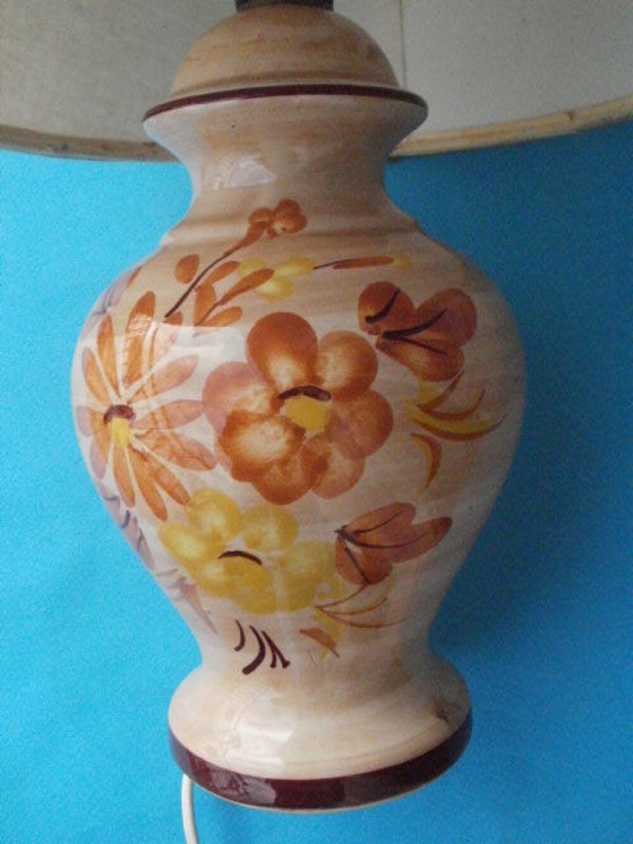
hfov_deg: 39.7
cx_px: 316
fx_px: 878
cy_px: 422
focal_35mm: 36
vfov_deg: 51.4
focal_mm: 6.3
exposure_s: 1/320
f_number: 5.6
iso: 800
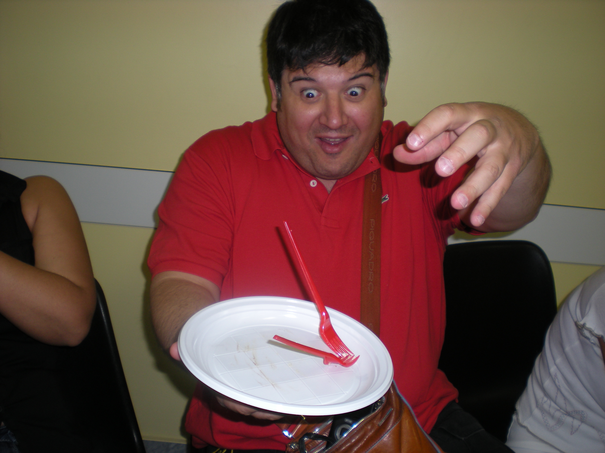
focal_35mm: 38
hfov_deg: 49.0
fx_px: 664
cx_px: 302
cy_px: 226
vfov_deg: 37.7
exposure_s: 1/30
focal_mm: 6.3
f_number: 3.1
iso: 64
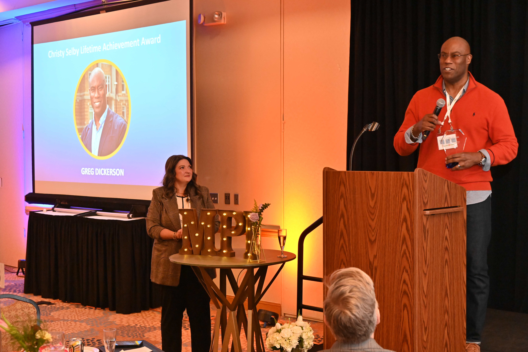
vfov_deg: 26.5
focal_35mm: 51
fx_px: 748
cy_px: 176
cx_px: 264
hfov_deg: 38.9
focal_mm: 51
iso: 4500
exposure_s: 1/60
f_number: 7.1
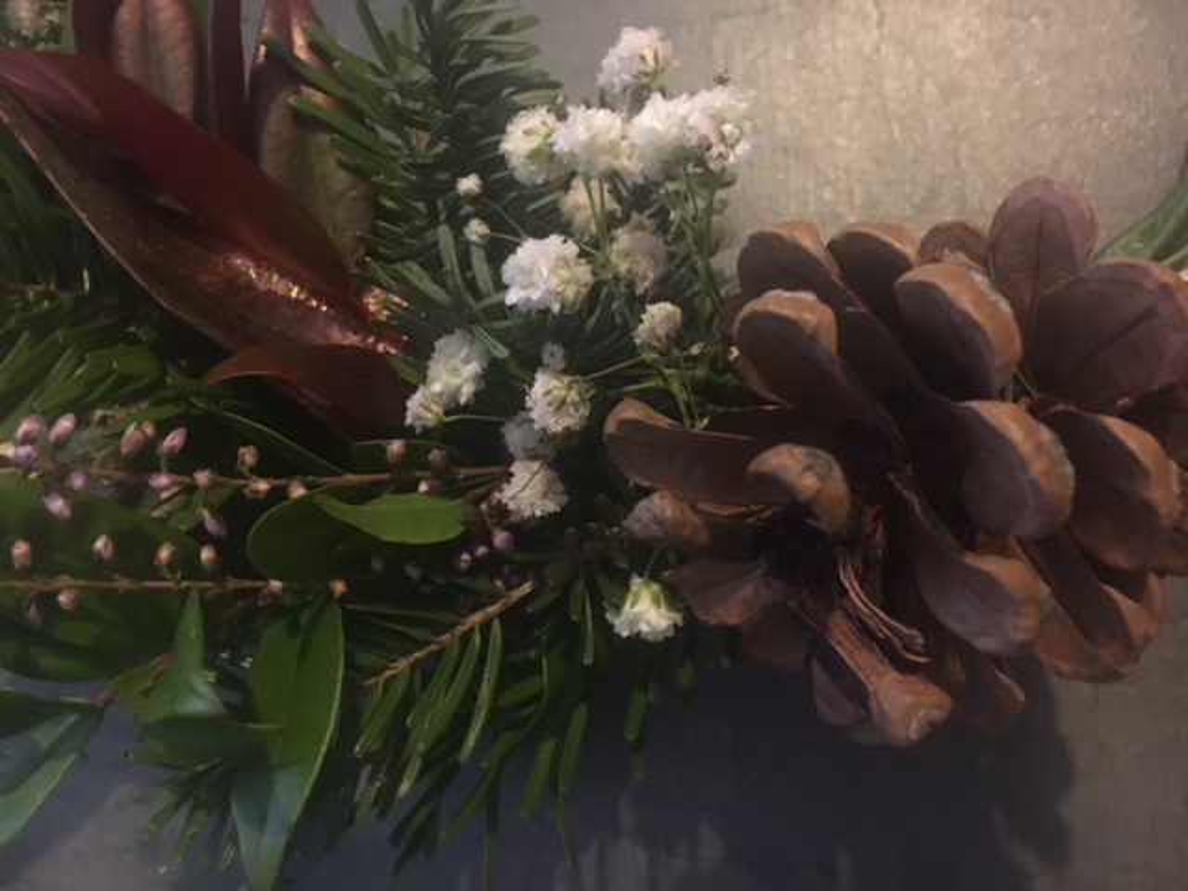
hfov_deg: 61.7
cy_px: 446
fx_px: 995
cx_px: 594
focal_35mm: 29
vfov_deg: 48.2
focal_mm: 4.15
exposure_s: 1/17
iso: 500
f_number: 2.2
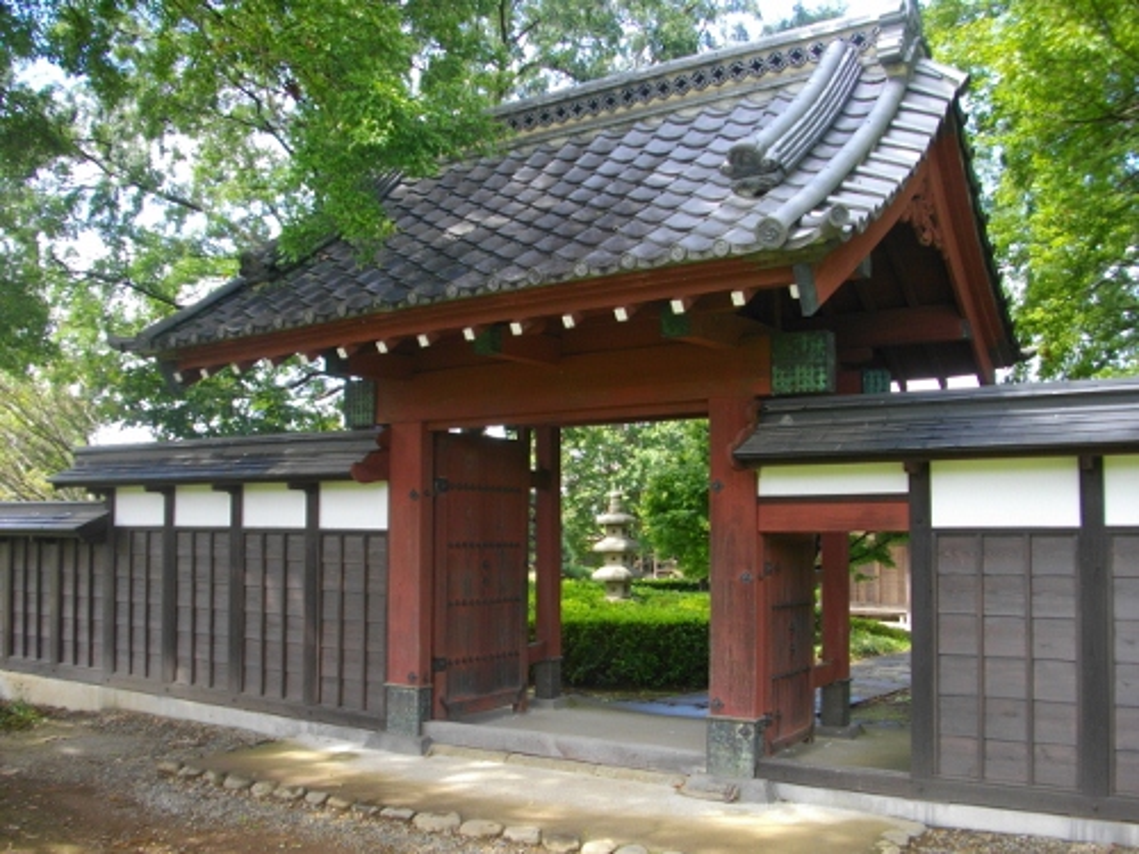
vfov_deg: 44.2
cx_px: 570
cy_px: 427
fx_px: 1053
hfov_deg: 56.8
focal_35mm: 32
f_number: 2.9
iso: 100
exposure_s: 1/160
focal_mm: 5.7
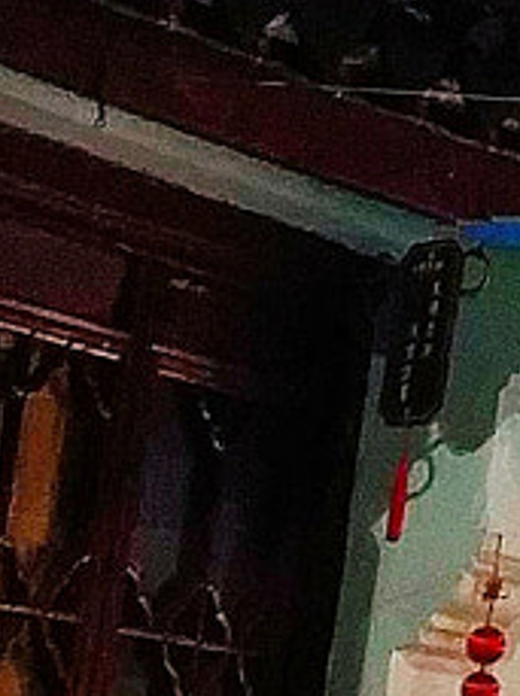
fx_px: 4499
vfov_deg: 8.6
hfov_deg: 6.3
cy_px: -416
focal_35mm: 224
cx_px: 1305
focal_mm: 4.5
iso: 447
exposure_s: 1/17
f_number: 2
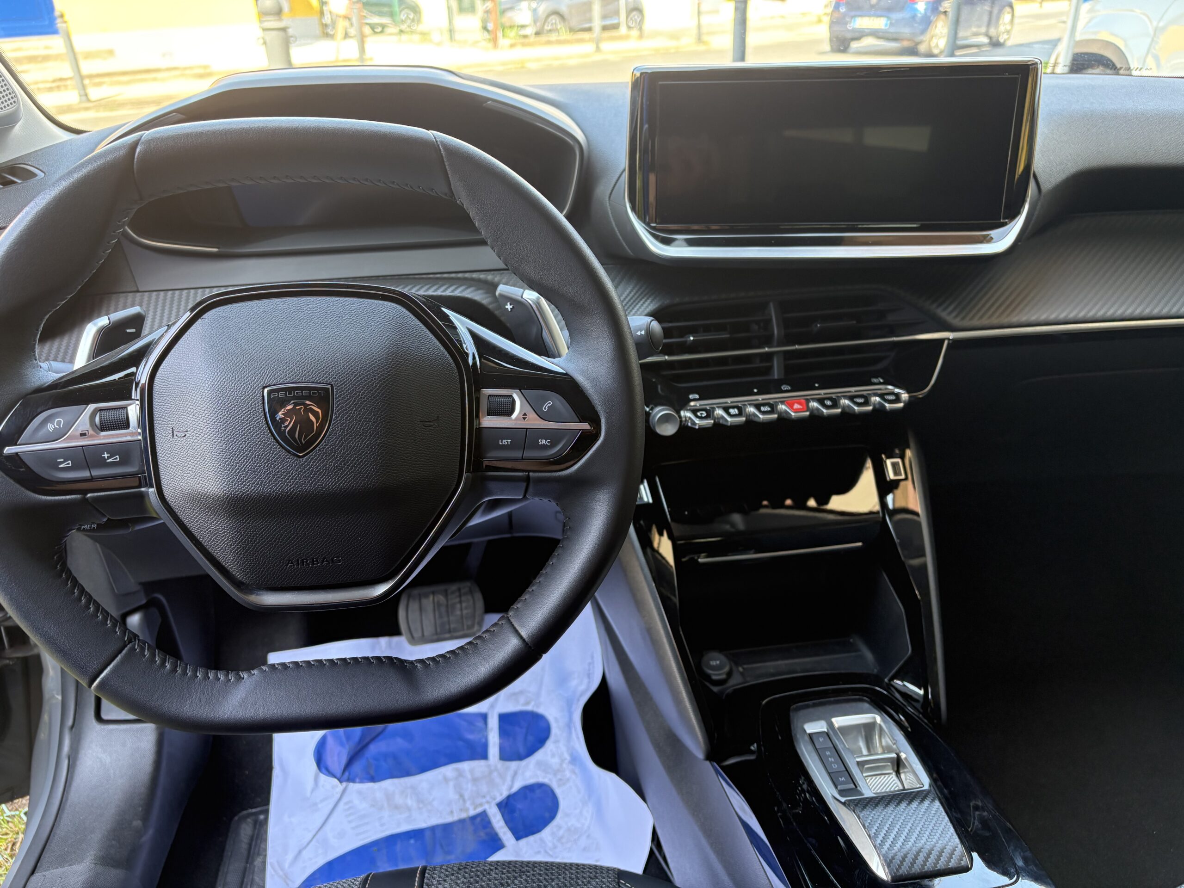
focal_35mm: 26
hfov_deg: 67.3
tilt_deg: -26.4
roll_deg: +1.8
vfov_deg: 53.1
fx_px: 889
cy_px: 444
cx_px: 592
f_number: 1.6
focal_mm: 5.96
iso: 125
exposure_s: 1/80
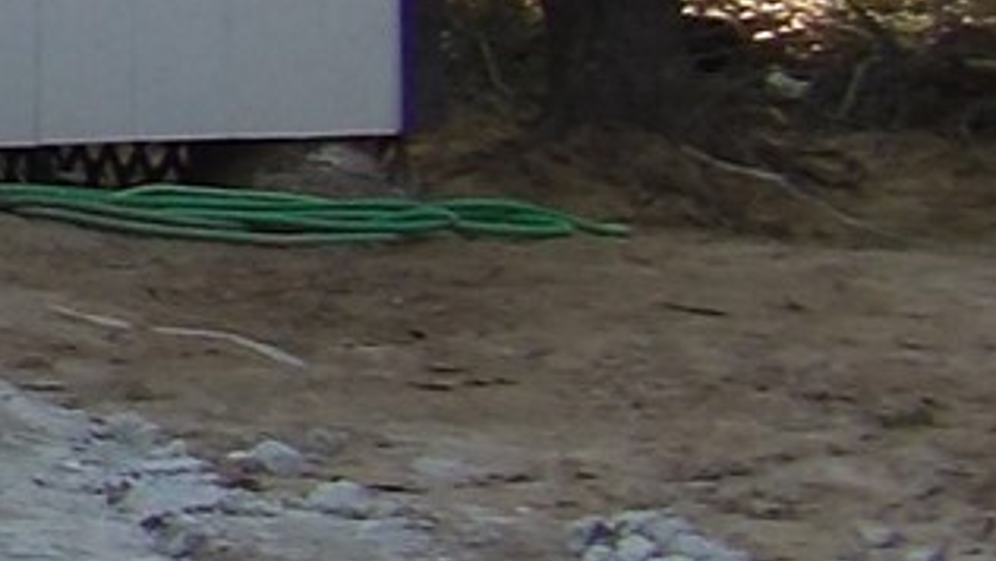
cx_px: -2068
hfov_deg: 6.1
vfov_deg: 3.7
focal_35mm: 325
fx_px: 8586
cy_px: -451
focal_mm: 8.2
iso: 100
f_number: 3.8
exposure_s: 1/140
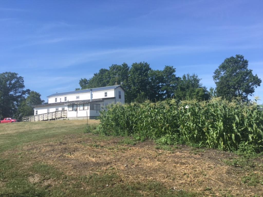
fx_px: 220
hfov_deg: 61.7
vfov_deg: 48.2
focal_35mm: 29
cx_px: 132
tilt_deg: +7.7
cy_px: 98
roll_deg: +1.4
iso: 25
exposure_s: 1/1068
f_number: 2.2
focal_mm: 4.15
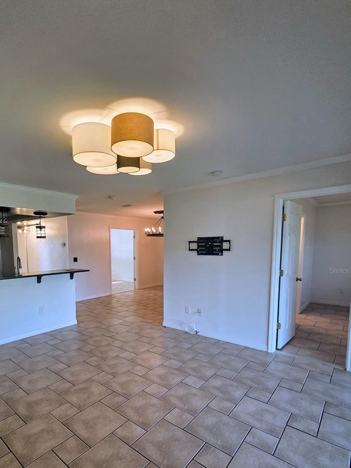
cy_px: 270
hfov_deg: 73.7
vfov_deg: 90.3
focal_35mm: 17
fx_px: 230
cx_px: 136
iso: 200
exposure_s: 1/120
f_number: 2.2
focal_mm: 2.2
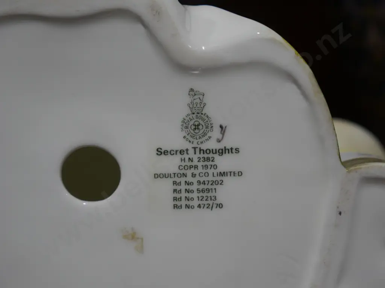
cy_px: 144
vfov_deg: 17.6
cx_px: 192
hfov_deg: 23.3
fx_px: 934
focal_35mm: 84
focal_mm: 42
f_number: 5.6
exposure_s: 1/100
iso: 400
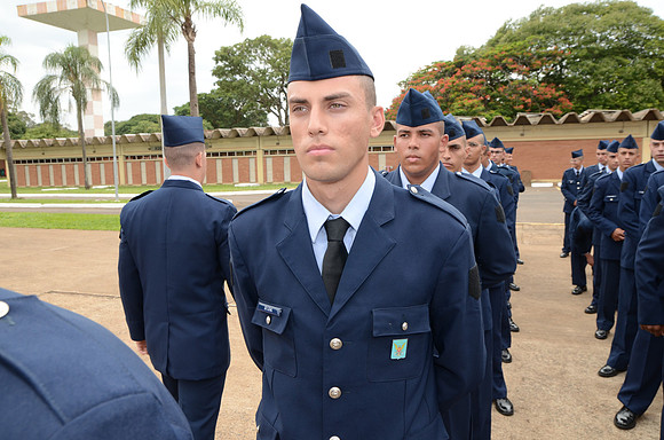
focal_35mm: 30
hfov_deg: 62.0
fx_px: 552
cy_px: 220
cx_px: 332
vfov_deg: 43.4
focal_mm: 20
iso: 320
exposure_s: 1/250
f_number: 9
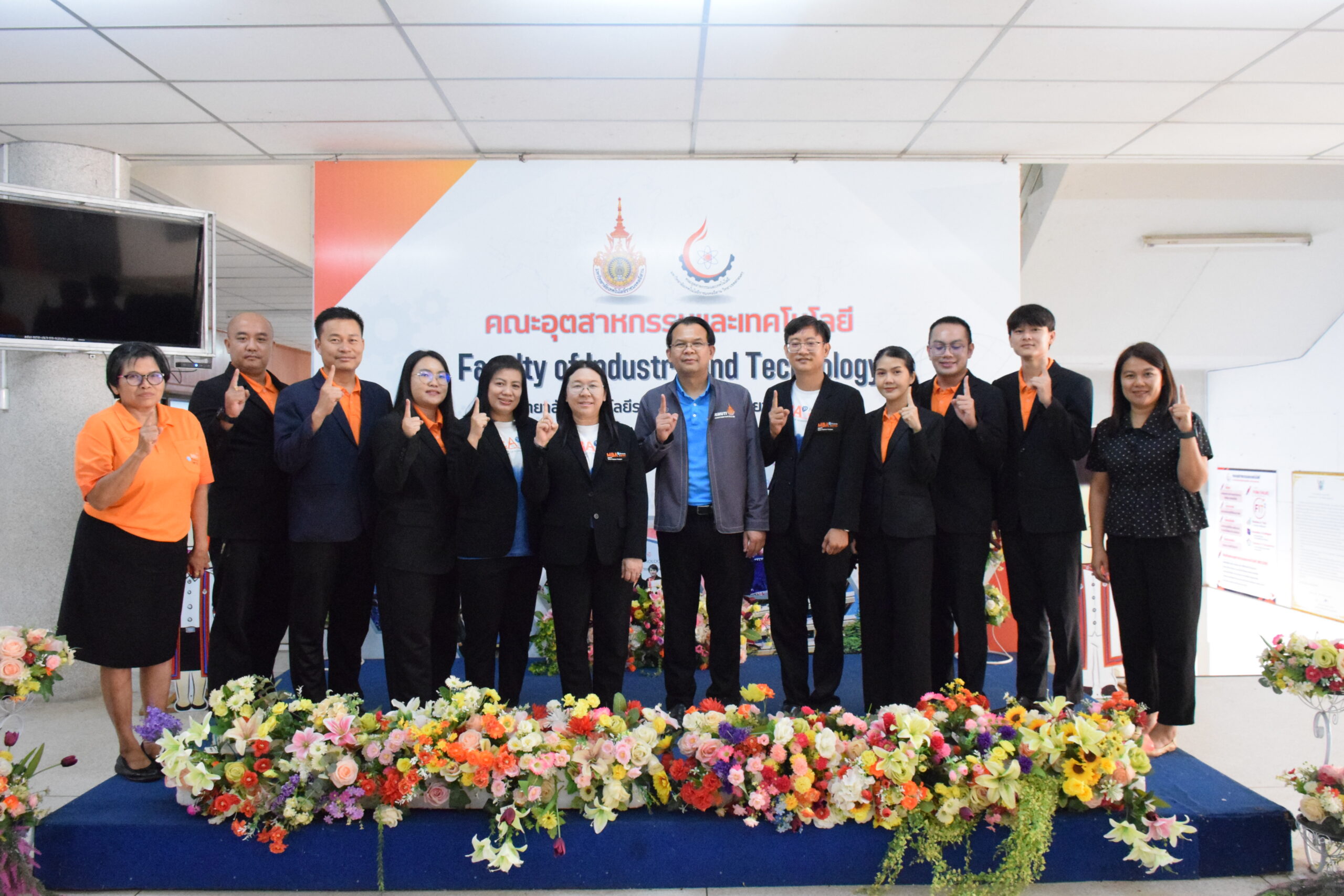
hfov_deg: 67.4
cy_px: 448
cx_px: 672
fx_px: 1008
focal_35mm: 27
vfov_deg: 47.9
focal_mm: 18
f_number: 5.6
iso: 8000
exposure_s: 1/90
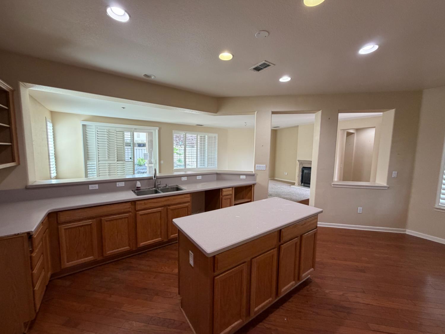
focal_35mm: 14
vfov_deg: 85.7
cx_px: 222
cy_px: 167
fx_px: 180
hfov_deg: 102.1
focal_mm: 2.22
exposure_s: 1/60
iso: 200
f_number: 2.2
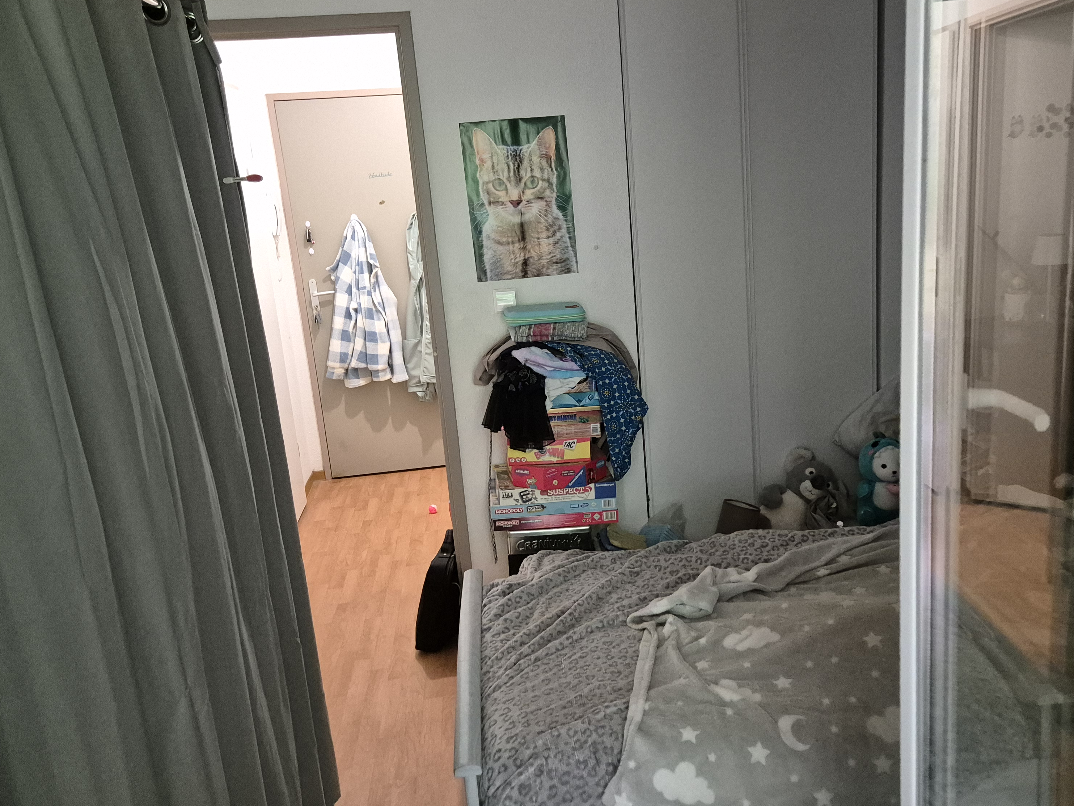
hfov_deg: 58.2
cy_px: 411
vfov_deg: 45.4
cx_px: 603
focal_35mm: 31
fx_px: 962
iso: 1250
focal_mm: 5.4
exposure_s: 1/100
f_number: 1.8
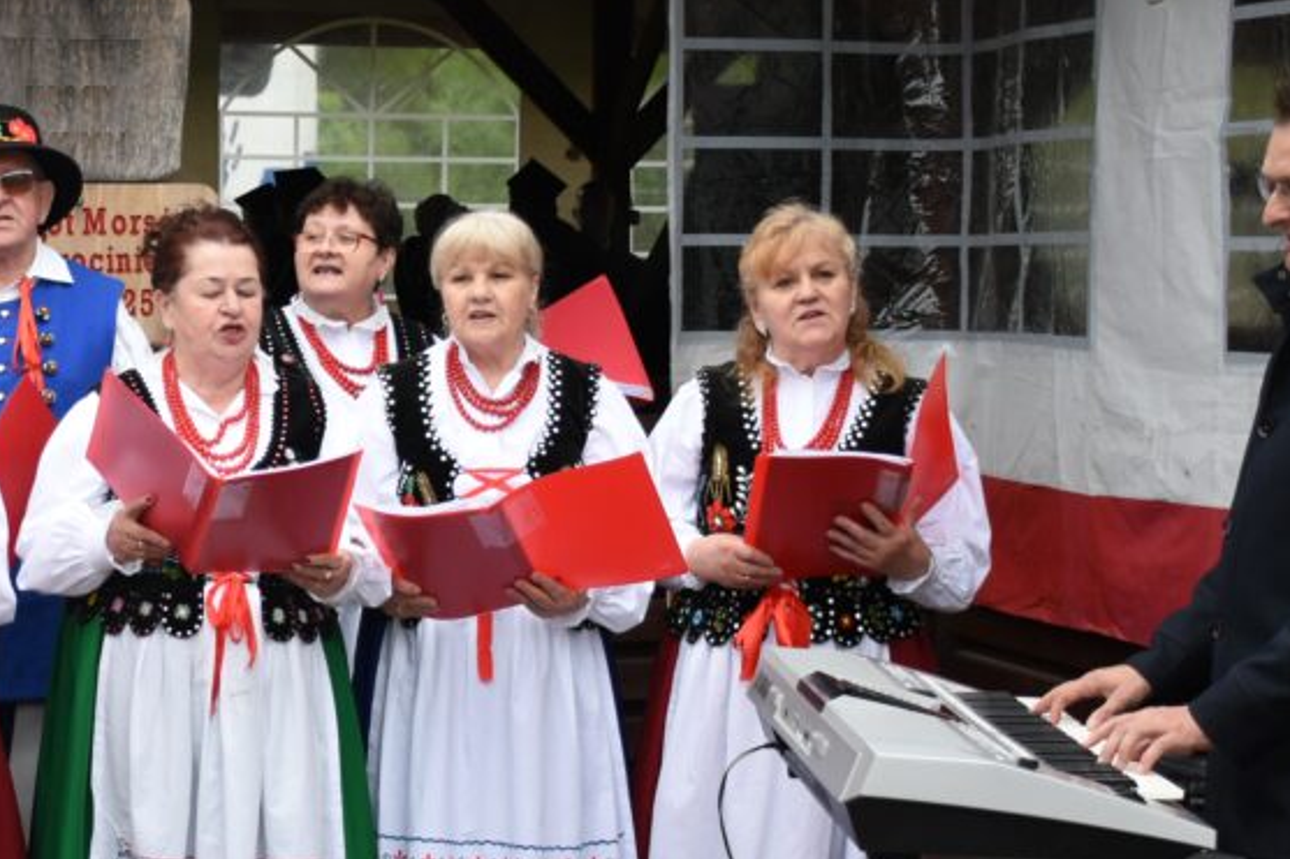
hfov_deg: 20.7
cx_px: 218
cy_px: 604
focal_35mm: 97
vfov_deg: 14.1
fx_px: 3475
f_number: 4
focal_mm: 30
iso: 500
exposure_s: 1/1000
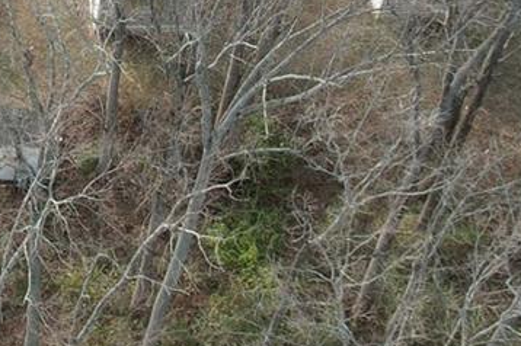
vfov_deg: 10.4
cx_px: -186
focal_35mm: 126
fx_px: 1822
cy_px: -225
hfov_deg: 15.4
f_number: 2.8
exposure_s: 1/350
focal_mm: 8.38
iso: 100
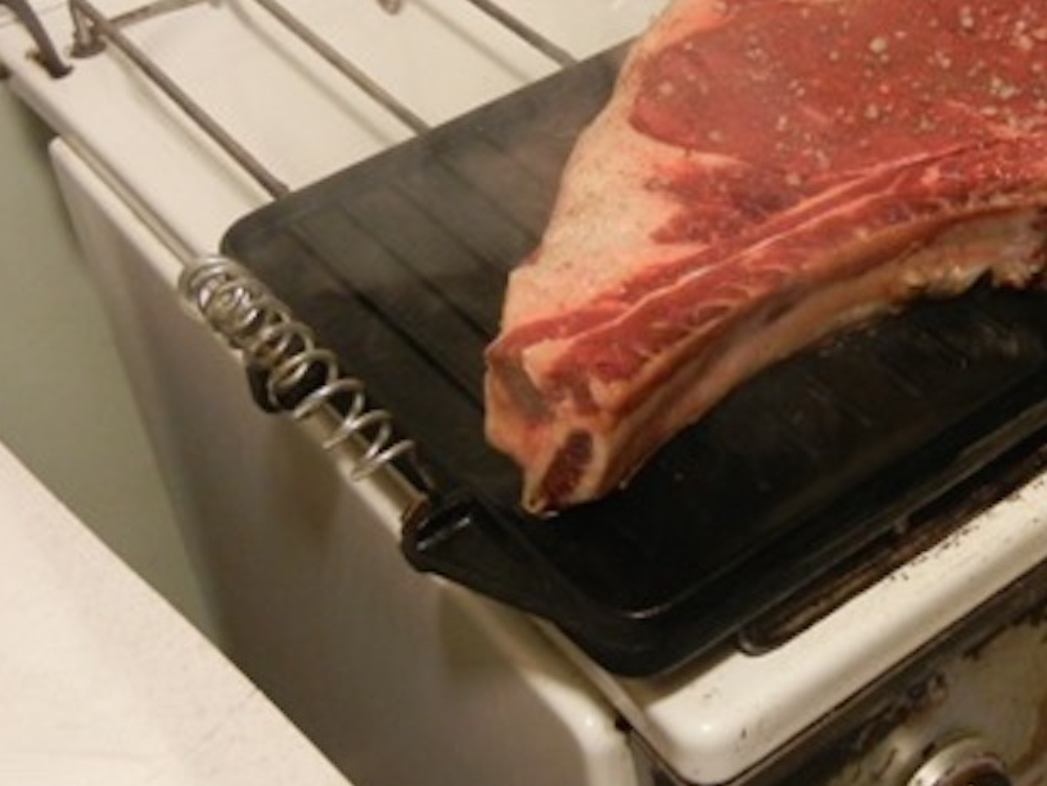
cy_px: 238
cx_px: 834
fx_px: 1876
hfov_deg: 30.4
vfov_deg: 23.5
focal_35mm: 62
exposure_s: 1/8.9
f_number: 3.5
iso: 400
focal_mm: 5.4
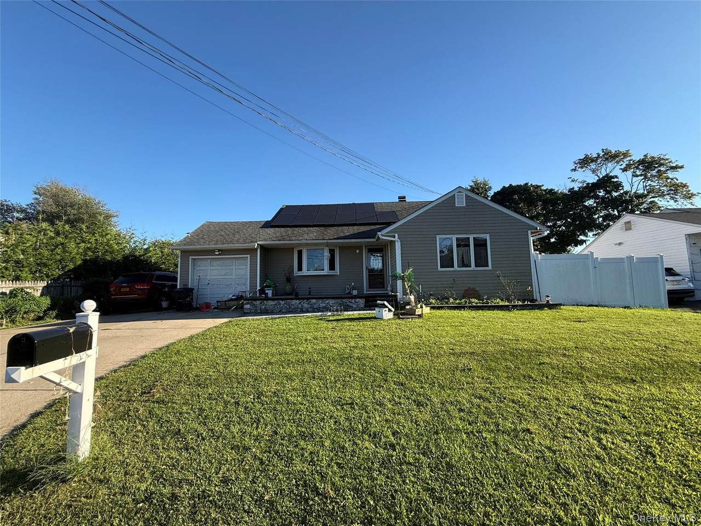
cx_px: 350
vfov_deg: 85.7
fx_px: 284
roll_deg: +0.8
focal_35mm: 14
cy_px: 263
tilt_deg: +5.4
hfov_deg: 102.1
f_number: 2.2
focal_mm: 2.22
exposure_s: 1/717
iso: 50
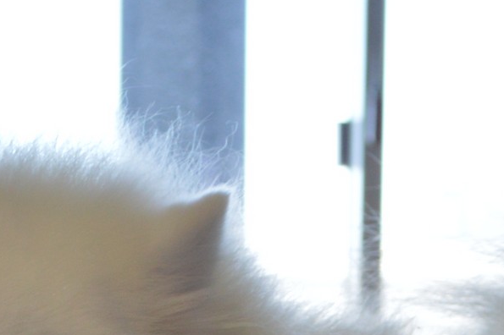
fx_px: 2756
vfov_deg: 6.6
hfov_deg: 10.4
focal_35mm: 197
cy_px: 772
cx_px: 374
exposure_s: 1/125
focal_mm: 26
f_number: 5.6
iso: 400
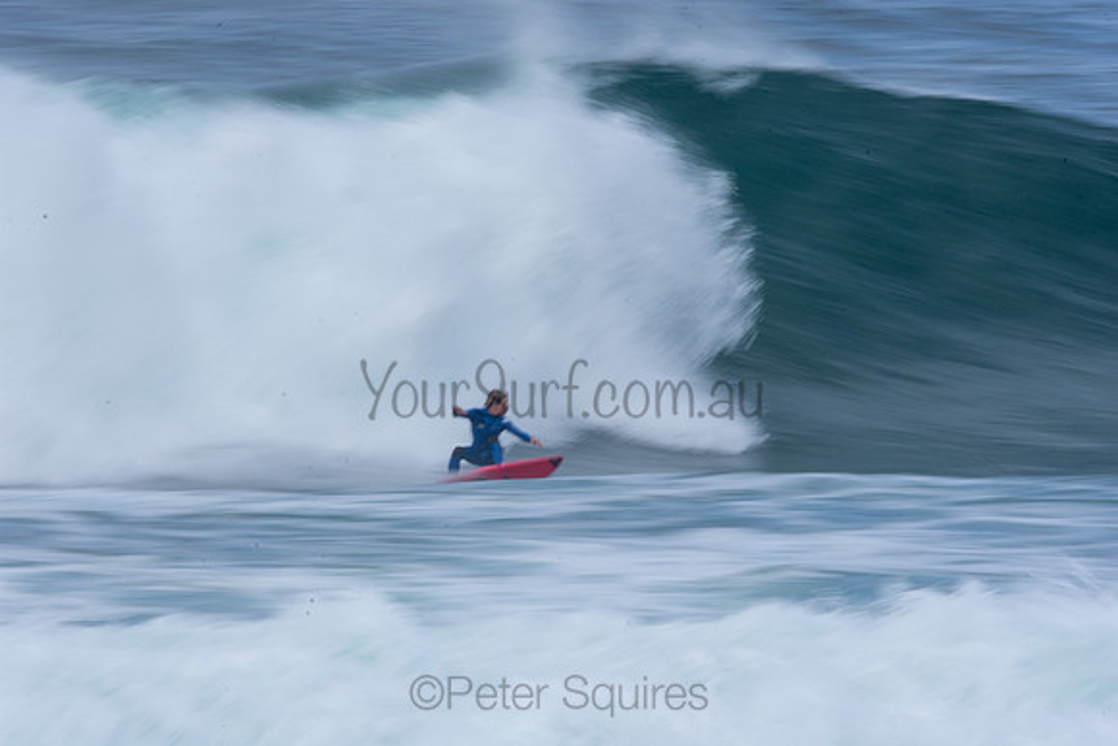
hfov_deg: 2.7
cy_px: 373
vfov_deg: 1.8
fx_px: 23296
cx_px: 559
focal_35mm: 750
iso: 100
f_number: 32
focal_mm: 500
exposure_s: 1/20
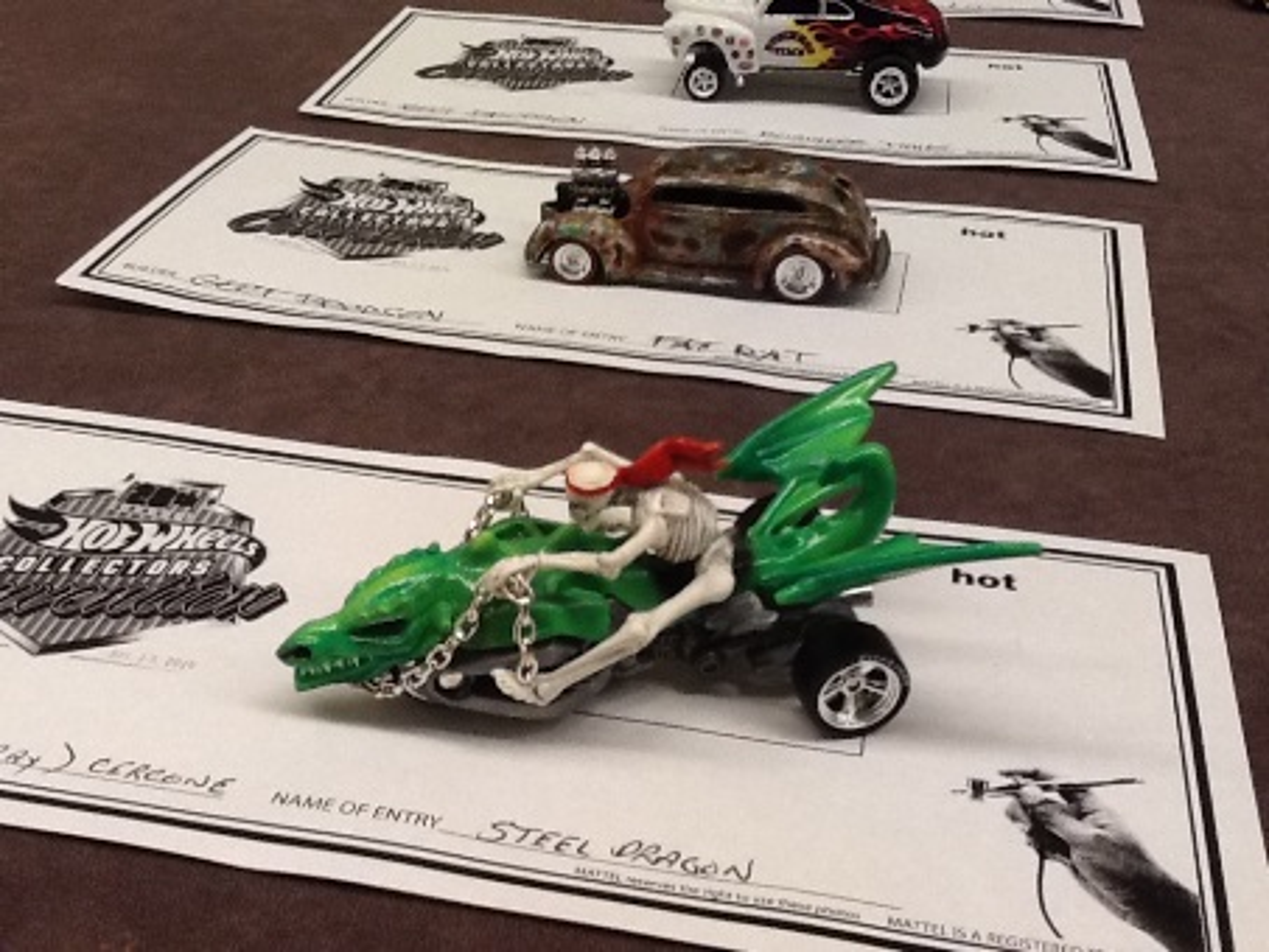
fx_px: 1613
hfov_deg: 42.9
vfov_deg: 32.9
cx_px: 634
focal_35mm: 44
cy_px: 476
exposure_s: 1/30
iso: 100
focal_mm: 2.03
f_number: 2.4
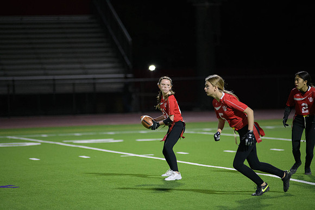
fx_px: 1750
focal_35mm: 200
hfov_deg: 10.3
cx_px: 158
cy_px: 105
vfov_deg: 6.9
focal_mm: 200
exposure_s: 1/640
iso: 3600
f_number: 2.8
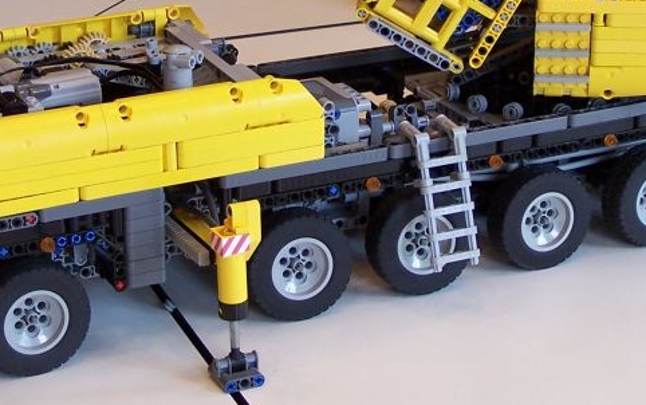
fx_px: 2220
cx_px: 369
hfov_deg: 16.6
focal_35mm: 126
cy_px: 48
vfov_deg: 10.4
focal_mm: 9.3
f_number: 3.1
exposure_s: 1/30
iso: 80
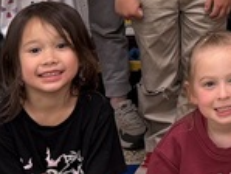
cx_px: 419
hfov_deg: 11.1
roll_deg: -0.2
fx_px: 1102
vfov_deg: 8.6
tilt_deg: -10.9
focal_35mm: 165
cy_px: -151
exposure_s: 1/60
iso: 125
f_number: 1.78
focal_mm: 6.76
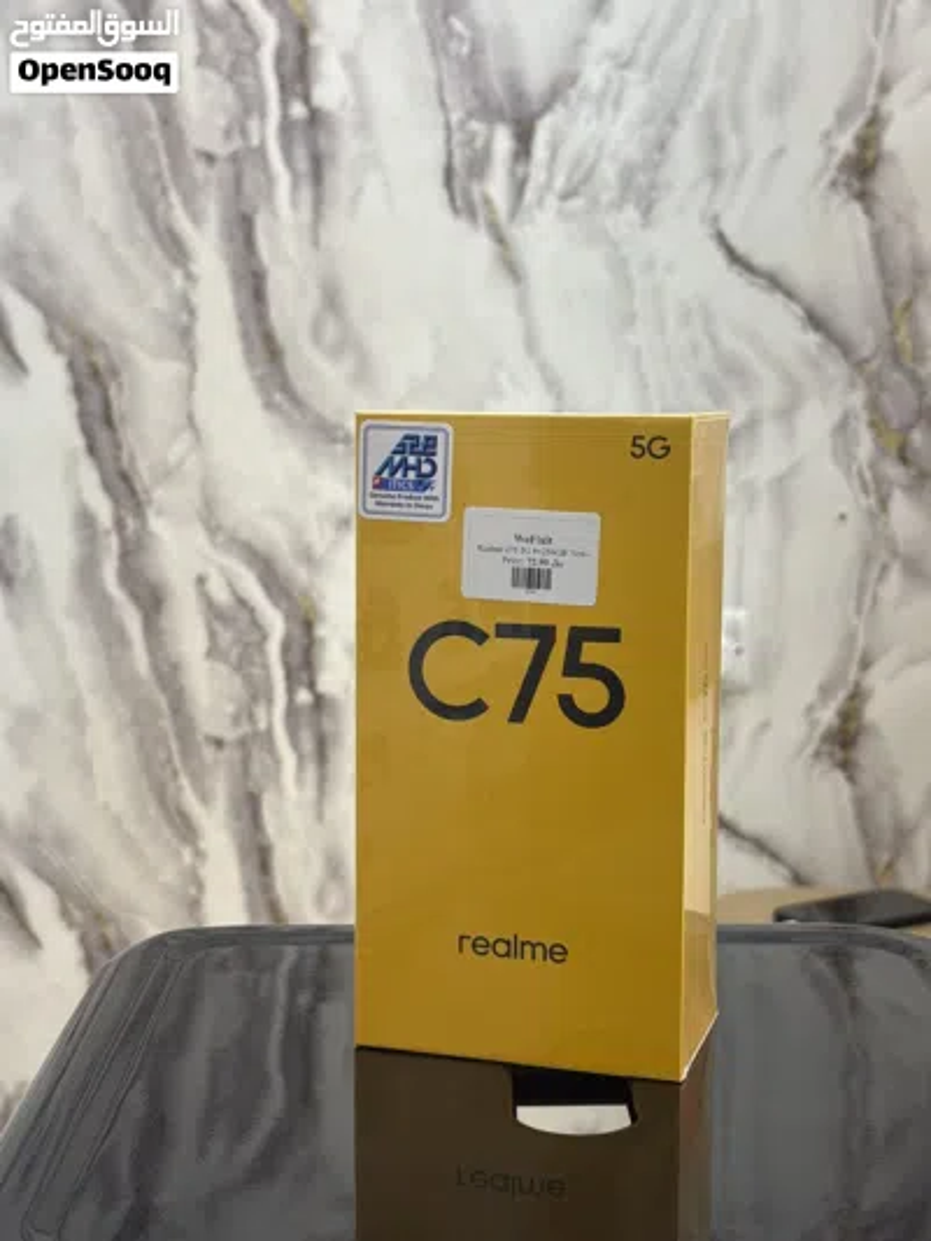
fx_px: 1864
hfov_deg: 28.0
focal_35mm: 52
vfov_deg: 36.8
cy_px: 620
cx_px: 466
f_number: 1.6
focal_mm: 5.96
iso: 25
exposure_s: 1/139
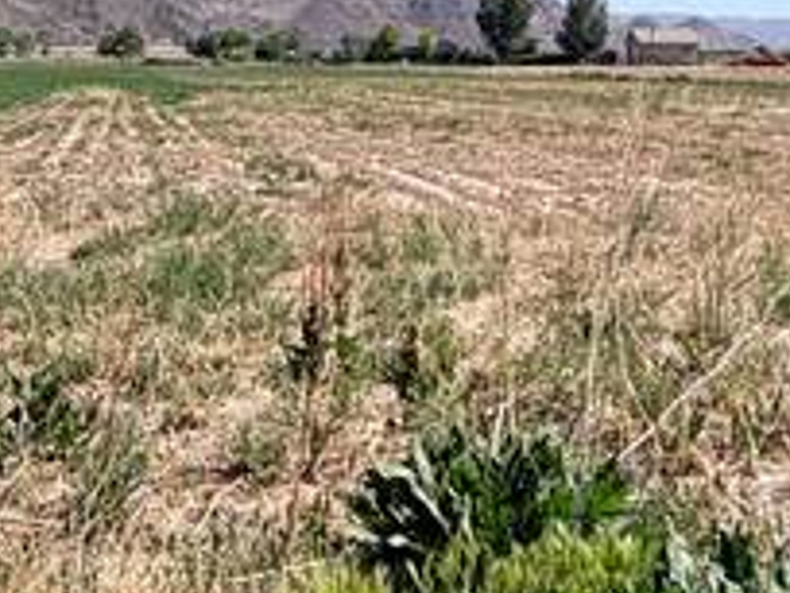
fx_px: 2008
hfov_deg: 22.3
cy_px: -345
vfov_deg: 15.3
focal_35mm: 88
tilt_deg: +12.6
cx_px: 387
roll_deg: +0.1
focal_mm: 2.22
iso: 20
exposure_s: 1/970
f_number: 2.2
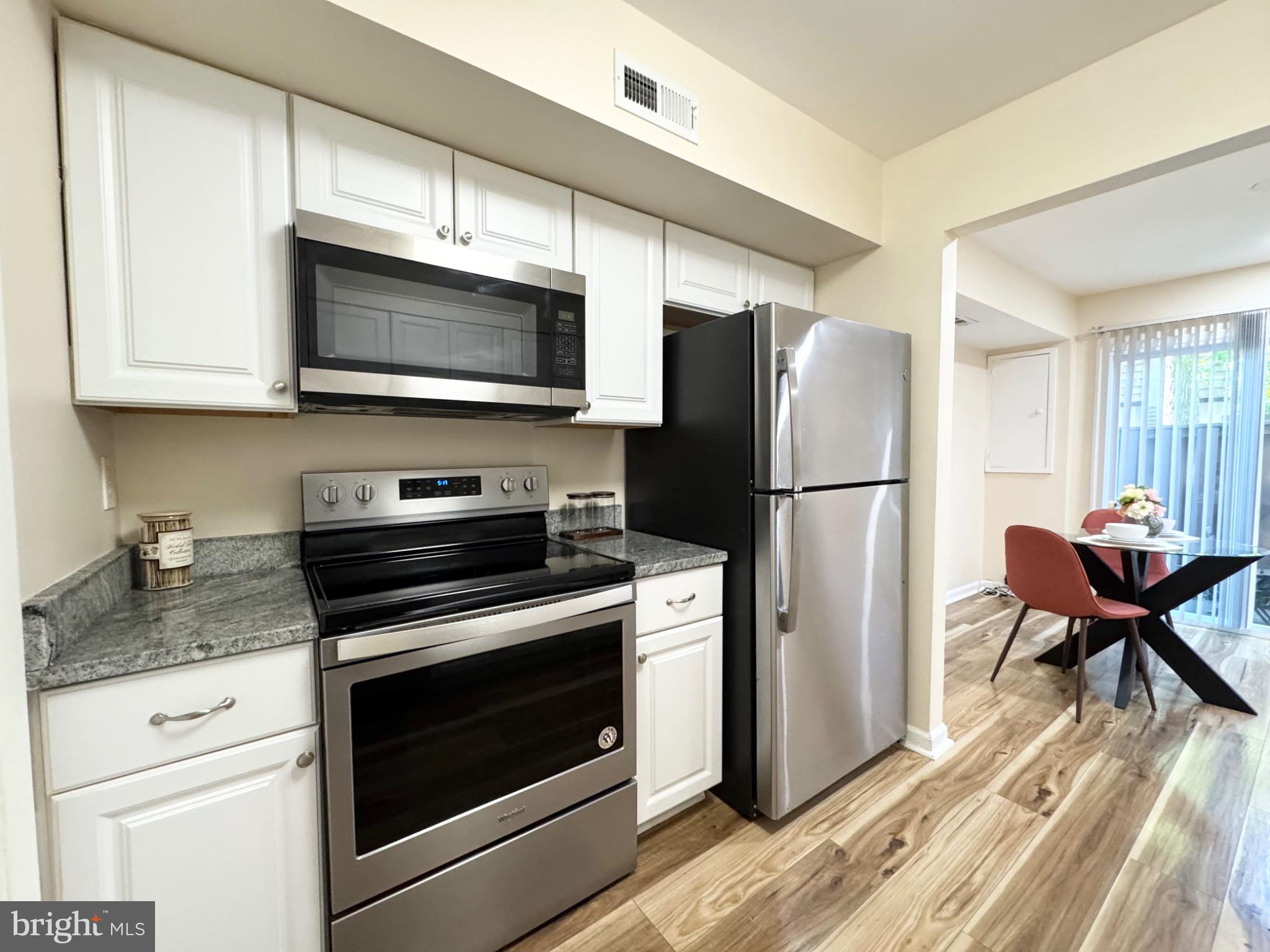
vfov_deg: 85.7
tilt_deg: -3.3
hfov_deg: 102.1
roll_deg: -0.3
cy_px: 476
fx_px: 514
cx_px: 635
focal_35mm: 14
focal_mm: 2.22
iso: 320
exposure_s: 1/60
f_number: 2.2
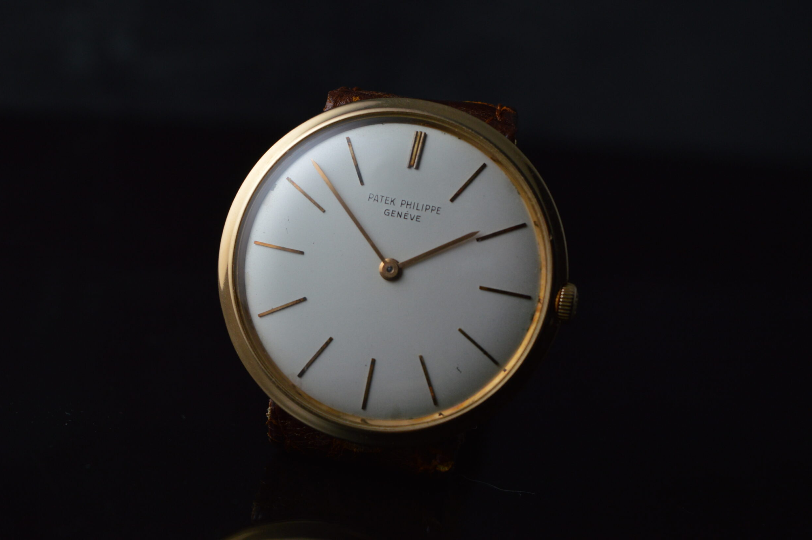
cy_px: 278
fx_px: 1927
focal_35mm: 86
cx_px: 398
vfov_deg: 15.9
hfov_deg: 23.8
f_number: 7.1
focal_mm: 55
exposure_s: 1/200
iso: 400
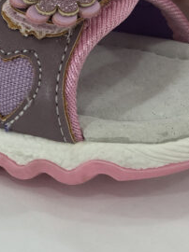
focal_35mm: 83
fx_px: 605
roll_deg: -6.4
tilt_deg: -32.8
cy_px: 85
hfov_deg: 17.6
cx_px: 35
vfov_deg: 23.5
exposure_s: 1/50
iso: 25
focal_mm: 3.99
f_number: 1.8
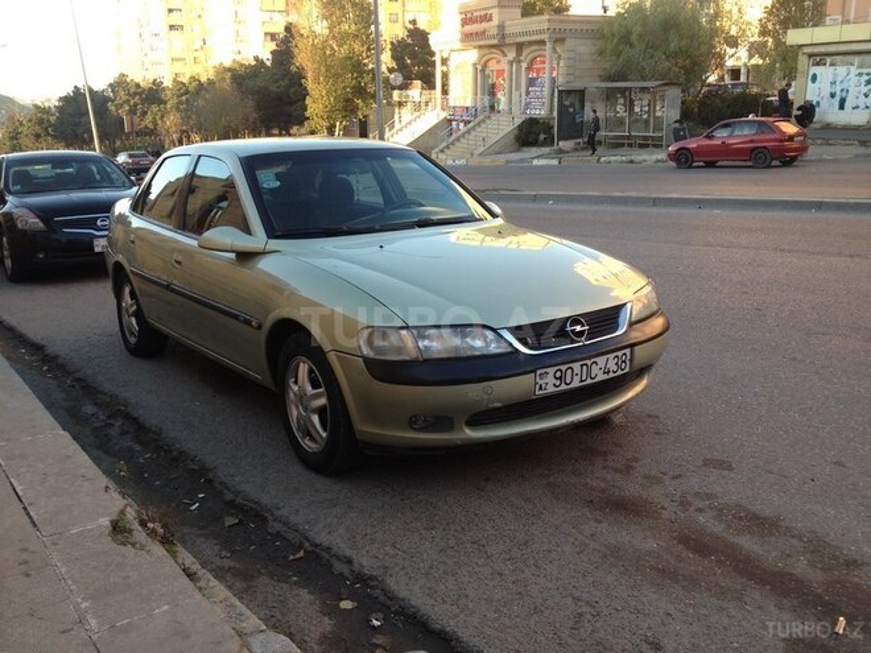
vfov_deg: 40.7
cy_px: 326
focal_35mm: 35
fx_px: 881
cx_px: 436
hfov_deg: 52.6
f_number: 2.4
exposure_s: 1/134
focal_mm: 4.28
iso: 50
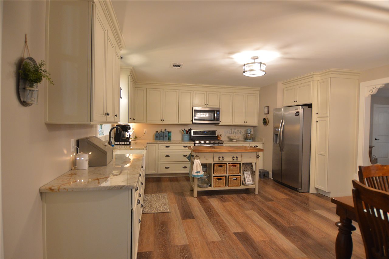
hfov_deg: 90.1
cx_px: 194
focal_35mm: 18
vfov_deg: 67.3
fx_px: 194
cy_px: 130
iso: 1100
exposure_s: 1/60
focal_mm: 12
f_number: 4
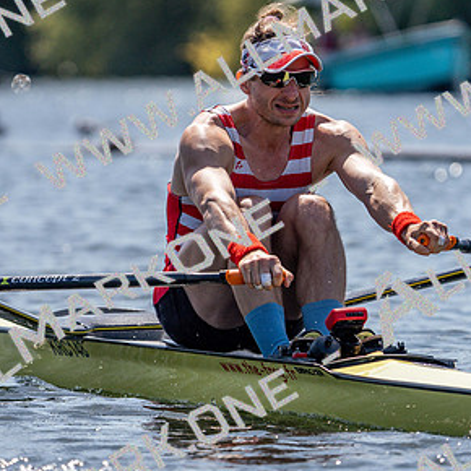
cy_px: 194
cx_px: 236
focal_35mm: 580
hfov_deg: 3.0
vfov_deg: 3.0
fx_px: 8928
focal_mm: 341
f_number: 6.3
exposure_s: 1/2000
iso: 250
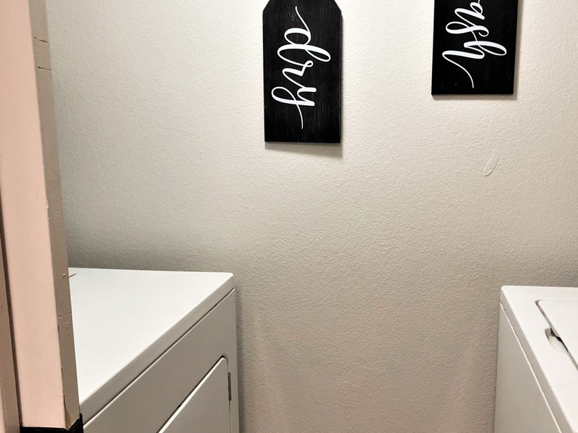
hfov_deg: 51.0
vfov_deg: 39.7
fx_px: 601
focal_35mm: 36
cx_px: 347
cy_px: 219
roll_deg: -0.9
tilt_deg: -11.2
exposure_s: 1/20
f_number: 1.8
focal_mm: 3.99
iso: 40
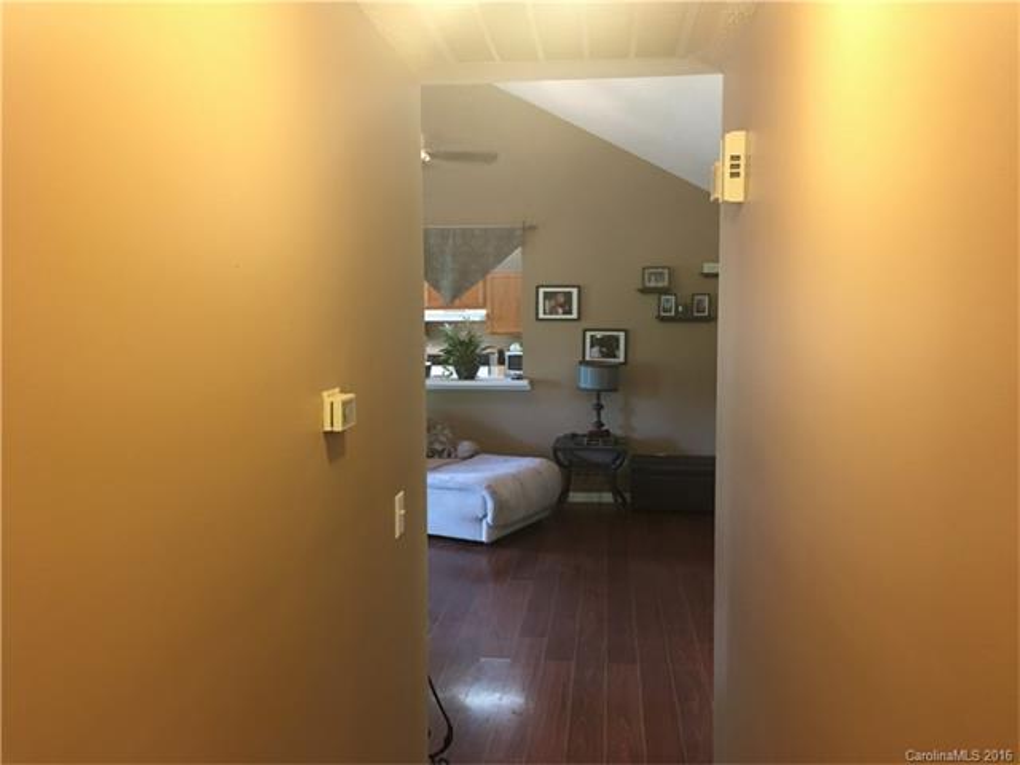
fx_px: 855
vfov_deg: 48.2
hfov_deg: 61.7
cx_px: 510
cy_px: 382
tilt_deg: -4.0
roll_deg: +0.0
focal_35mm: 29
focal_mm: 4.15
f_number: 2.2
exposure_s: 1/8
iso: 80
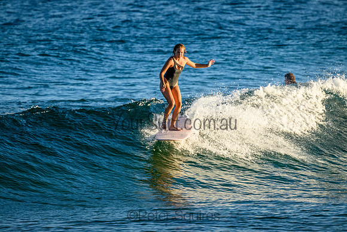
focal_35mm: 800
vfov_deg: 1.7
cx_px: 174
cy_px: 116
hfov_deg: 2.6
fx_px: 7713
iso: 2200
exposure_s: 1/2000
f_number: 11
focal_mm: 800
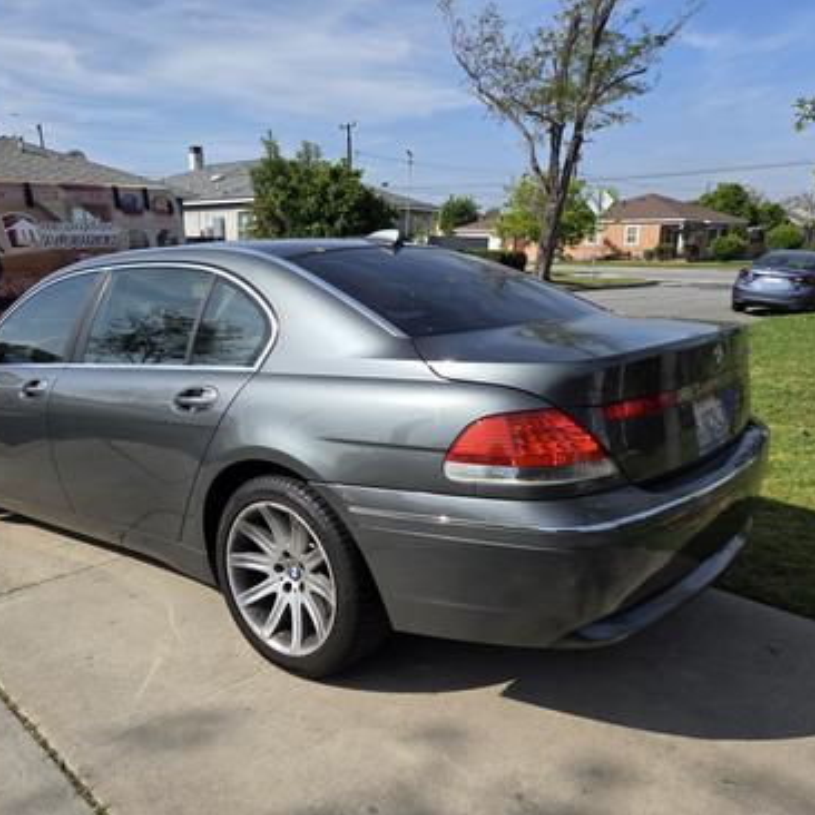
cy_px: 419
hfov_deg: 56.7
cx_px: 316
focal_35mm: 28
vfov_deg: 57.3
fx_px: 746
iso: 80
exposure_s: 1/5699
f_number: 1.8
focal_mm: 5.4
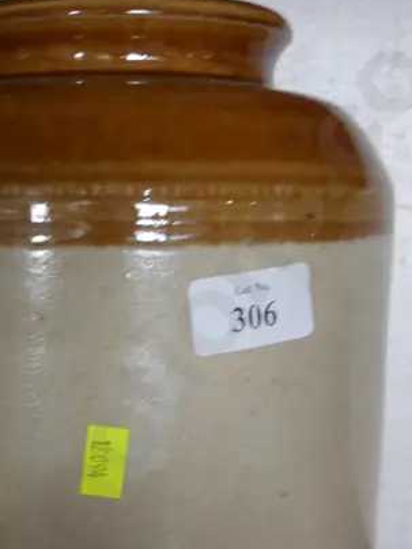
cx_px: 88
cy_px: 484
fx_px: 1127
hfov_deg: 20.5
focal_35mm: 71
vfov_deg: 26.6
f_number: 3.5
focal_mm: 14
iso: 800
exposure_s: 1/60
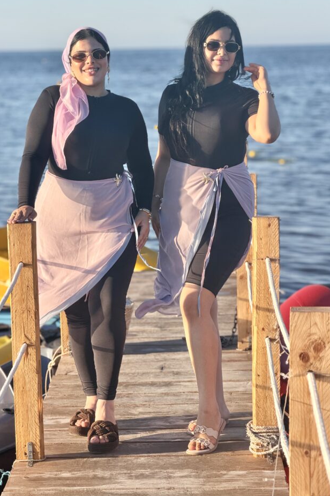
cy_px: 246
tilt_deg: -6.1
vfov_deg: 19.5
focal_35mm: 105
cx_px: 152
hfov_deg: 13.0
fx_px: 1444
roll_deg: +0.4
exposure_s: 1/596
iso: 50
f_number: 2.8
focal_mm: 16.89
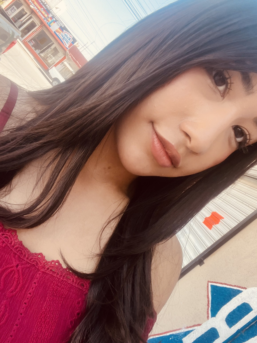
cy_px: 172
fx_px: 297
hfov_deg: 46.8
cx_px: 128
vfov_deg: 60.0
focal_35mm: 30
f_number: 2.2
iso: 50
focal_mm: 2.71
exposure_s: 1/145
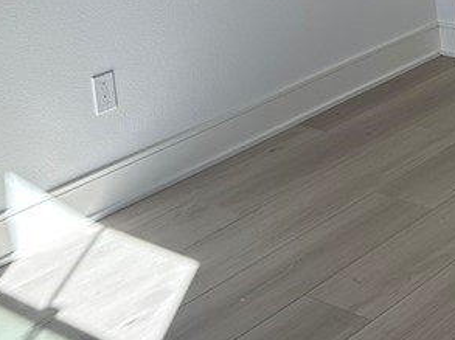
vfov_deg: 16.3
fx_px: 1103
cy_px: -143
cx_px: 463
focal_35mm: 84
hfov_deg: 22.4
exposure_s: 1/496
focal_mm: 6.86
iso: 80
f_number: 1.78
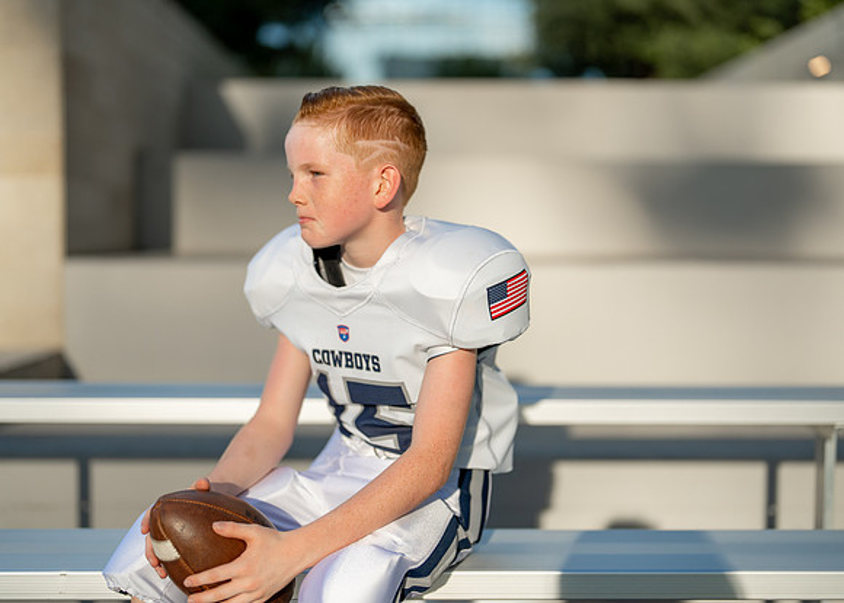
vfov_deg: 26.8
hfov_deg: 36.9
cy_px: 302
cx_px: 422
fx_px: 1266
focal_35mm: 53
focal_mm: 50
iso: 100
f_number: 1.2
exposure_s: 1/6400
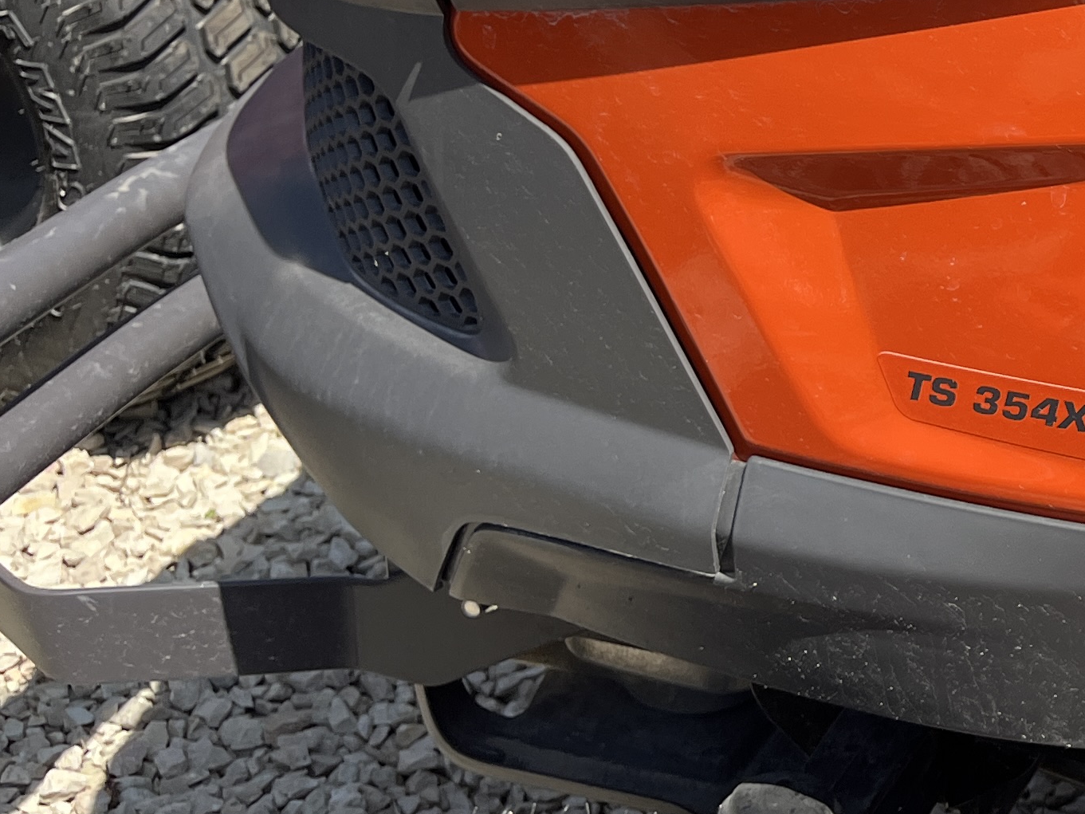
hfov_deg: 21.6
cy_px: 131
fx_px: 2414
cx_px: 1586
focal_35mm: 77
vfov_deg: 18.9
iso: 50
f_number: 1.6
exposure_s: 1/2024
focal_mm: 5.1
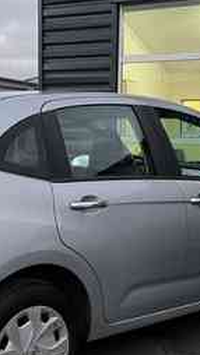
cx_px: 85
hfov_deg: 21.1
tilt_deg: -5.1
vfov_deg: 36.6
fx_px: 537
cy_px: 171
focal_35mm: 57
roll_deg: -0.7
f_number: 1.5
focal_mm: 5.7
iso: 100
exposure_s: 1/50
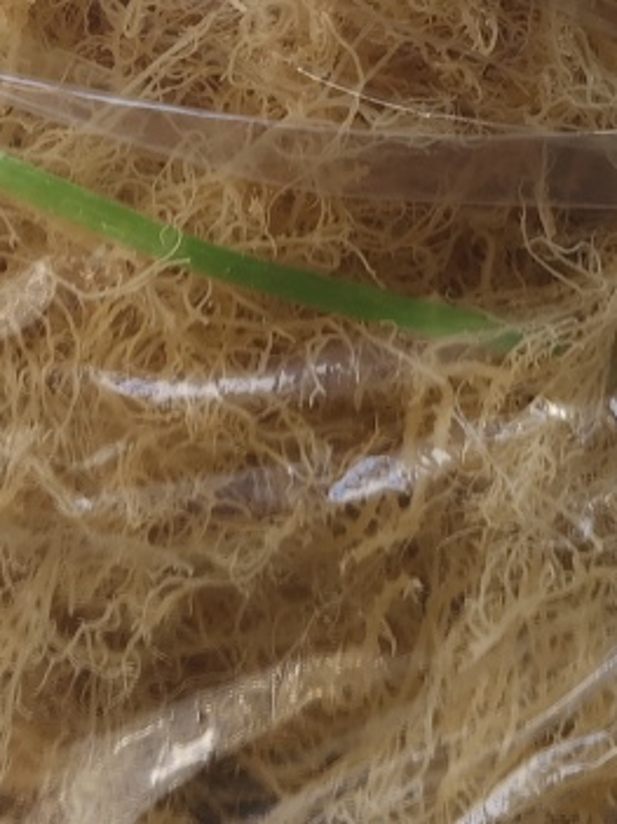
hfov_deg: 20.0
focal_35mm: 73
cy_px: -191
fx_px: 1736
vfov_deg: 24.0
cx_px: 171
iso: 154
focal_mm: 5.56
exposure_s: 1/100
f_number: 1.88
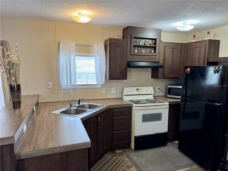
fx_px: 158
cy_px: 86
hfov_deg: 71.6
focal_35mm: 24
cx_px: 114
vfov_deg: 56.8
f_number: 1.78
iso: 200
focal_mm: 6.76
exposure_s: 1/60
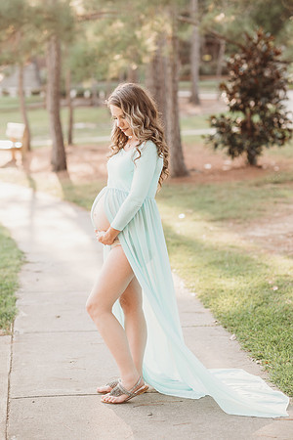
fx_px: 1038
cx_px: 146
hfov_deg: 16.1
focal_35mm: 85
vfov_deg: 23.9
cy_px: 220
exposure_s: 1/320
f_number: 2.5
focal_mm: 85
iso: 160
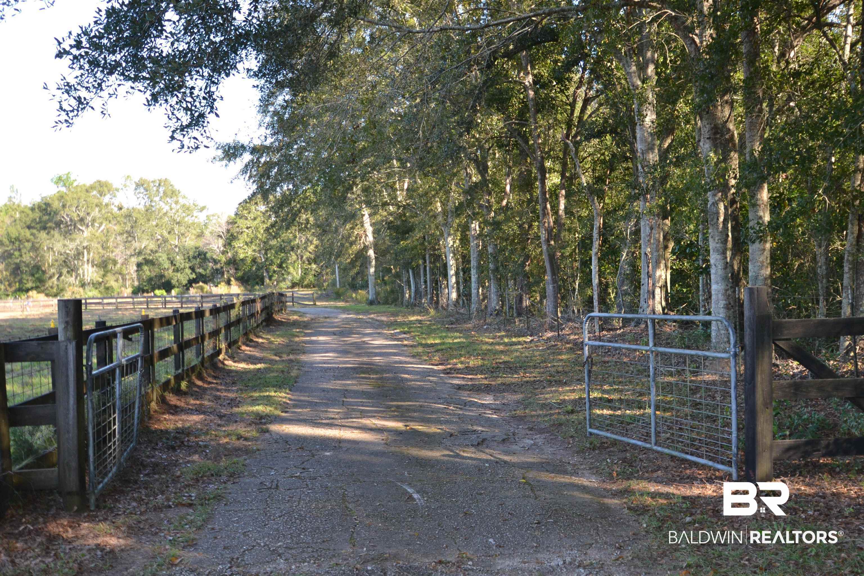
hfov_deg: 53.1
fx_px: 864
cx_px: 432
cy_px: 288
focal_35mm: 36
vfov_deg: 36.9
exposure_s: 1/125
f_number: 4.5
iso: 160
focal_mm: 24
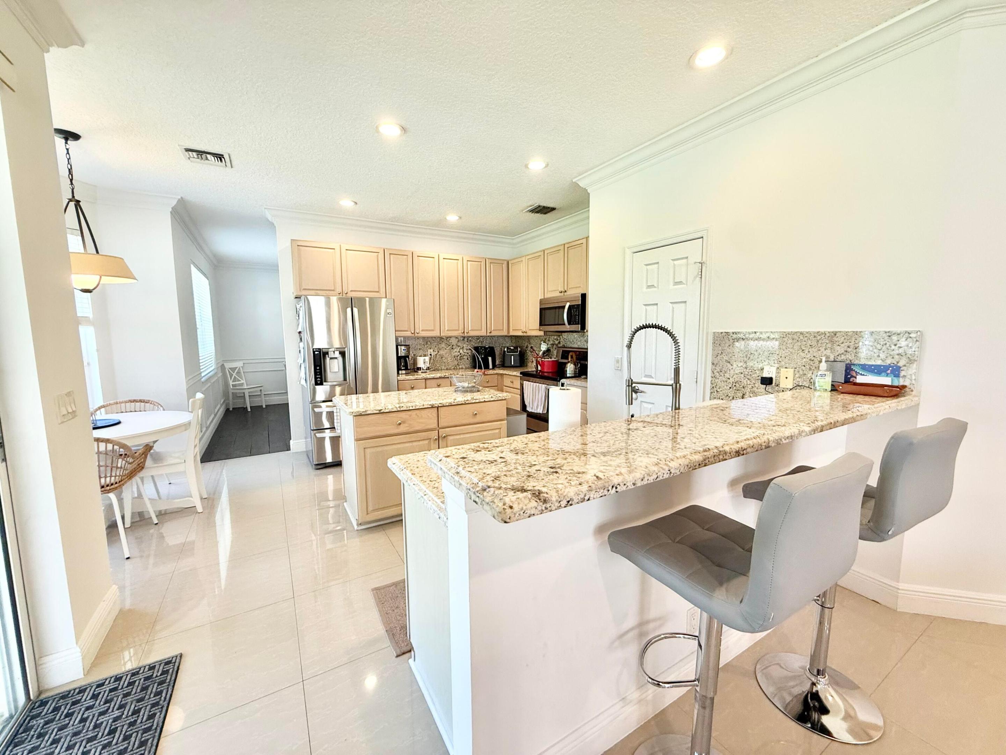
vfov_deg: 85.7
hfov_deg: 102.1
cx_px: 503
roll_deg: +0.5
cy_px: 378
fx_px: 407
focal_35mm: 14
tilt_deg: -5.8
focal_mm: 2.22
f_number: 2.2
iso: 160
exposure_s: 1/120
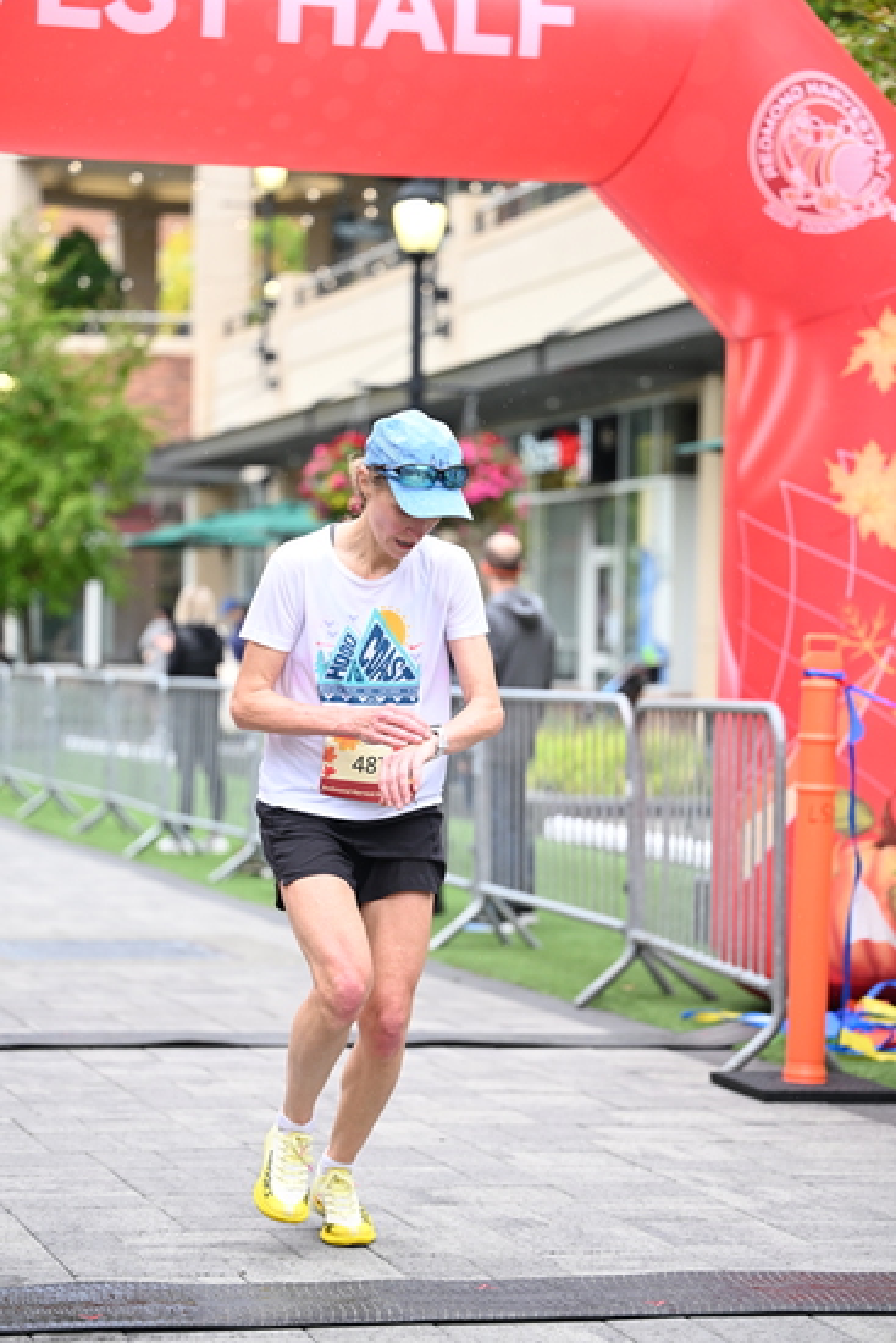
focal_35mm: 90
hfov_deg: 15.2
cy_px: 672
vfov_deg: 22.6
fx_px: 3358
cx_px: 448
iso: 1250
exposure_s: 1/1250
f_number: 2.8
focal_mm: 90
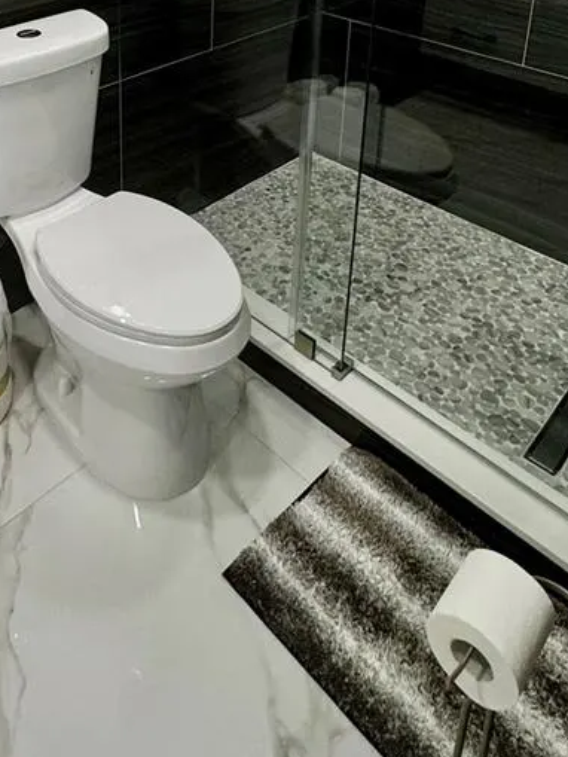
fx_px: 722
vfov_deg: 46.0
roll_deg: +0.7
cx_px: 135
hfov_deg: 41.6
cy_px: -9
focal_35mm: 33
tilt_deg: -17.5
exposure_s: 1/120
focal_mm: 2.22
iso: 160
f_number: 2.2
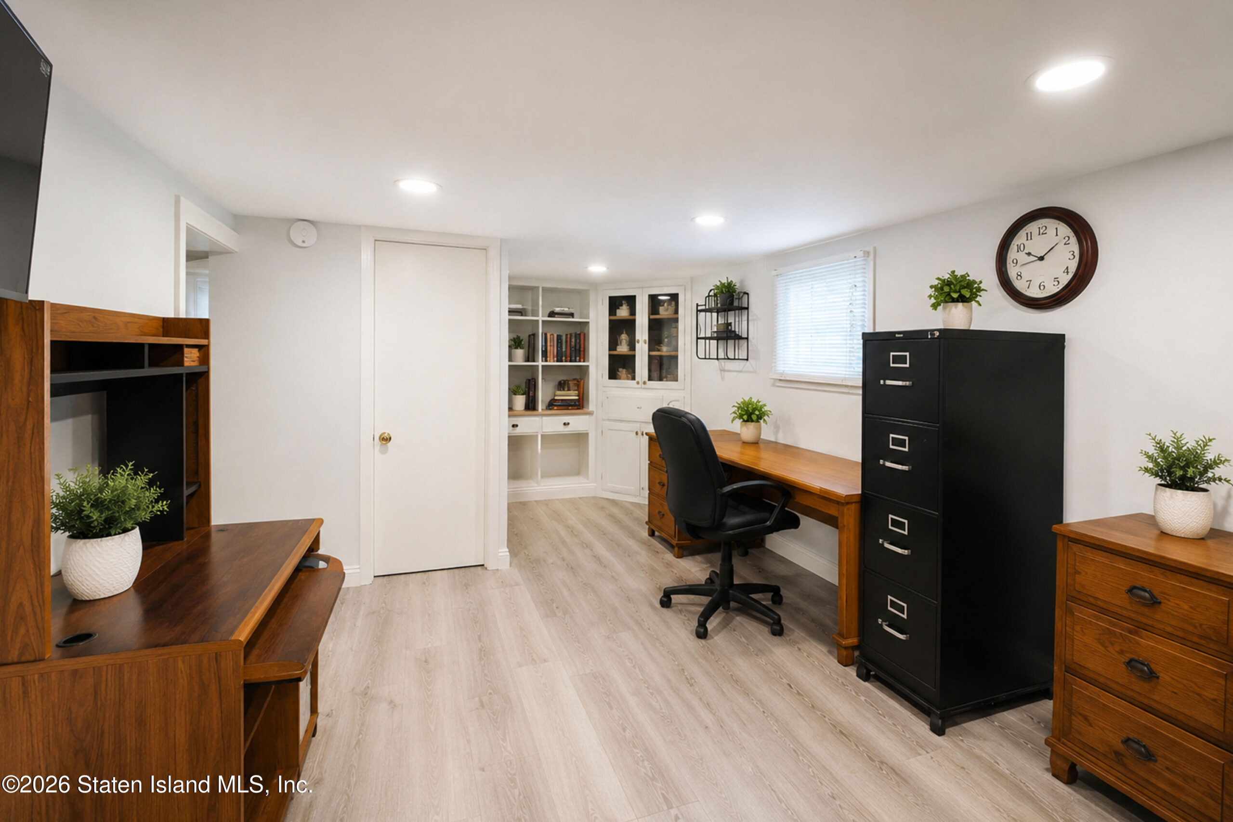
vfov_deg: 77.3
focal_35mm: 15
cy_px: 411
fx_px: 514
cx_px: 616
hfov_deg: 100.4
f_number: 5.6
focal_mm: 10
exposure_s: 1/60
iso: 2000
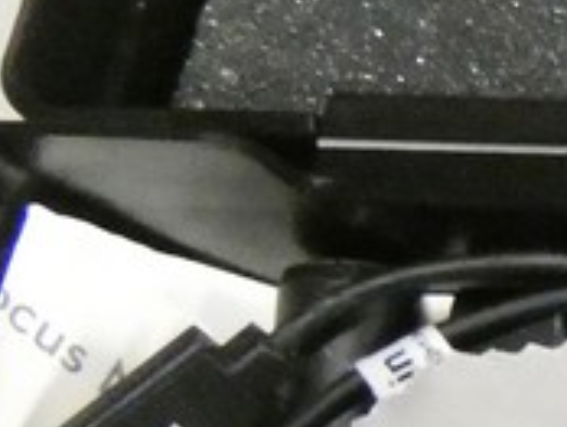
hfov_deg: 10.1
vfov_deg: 9.8
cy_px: 535
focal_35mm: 150
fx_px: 2460
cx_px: 1639
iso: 1600
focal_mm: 4.3
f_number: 3.3
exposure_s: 1/25
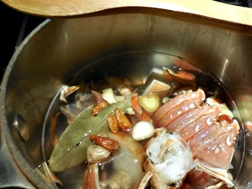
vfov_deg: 44.2
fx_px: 233
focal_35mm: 32
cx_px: 154
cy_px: 99
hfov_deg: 56.3
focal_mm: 4.5
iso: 360
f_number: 3.1
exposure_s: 1/30
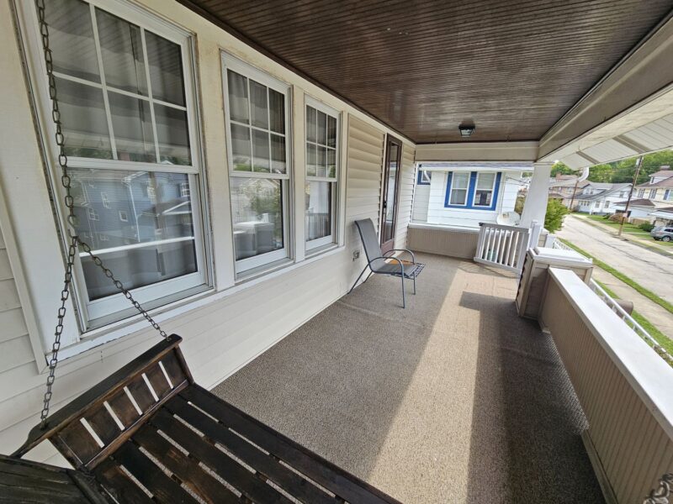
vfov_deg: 89.9
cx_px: 336
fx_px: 253
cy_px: 252
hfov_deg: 106.2
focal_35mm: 13
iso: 50
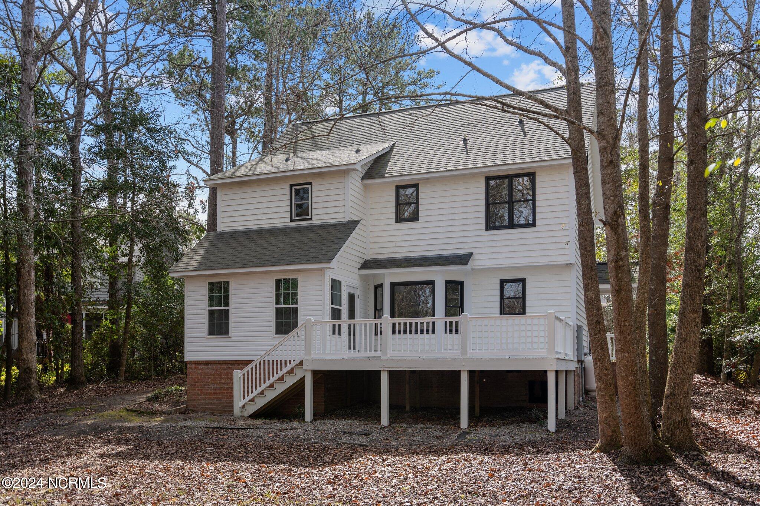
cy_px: 253
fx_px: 675
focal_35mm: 32
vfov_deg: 41.1
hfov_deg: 58.7
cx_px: 380
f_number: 4
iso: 200
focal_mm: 32
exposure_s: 1/640
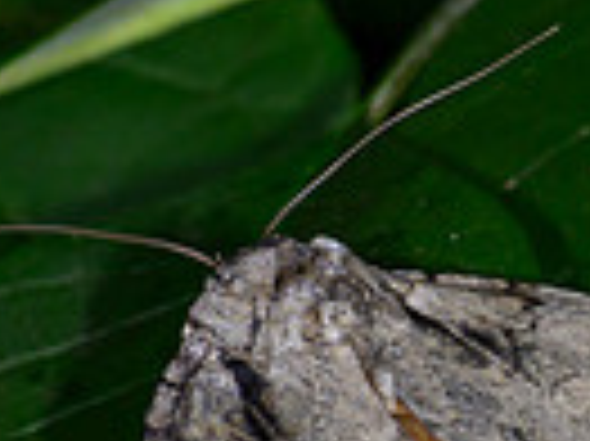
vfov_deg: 1.4
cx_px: 495
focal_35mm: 1053
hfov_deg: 1.9
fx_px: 17931
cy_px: 679
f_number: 10
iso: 64
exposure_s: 1/250
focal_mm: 105
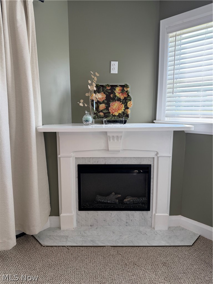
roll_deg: +1.1
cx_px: 106
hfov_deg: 56.8
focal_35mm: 24
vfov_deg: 71.6
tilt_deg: -9.9
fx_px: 197
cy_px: 142
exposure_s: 1/250
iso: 200
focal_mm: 6.76
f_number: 1.78
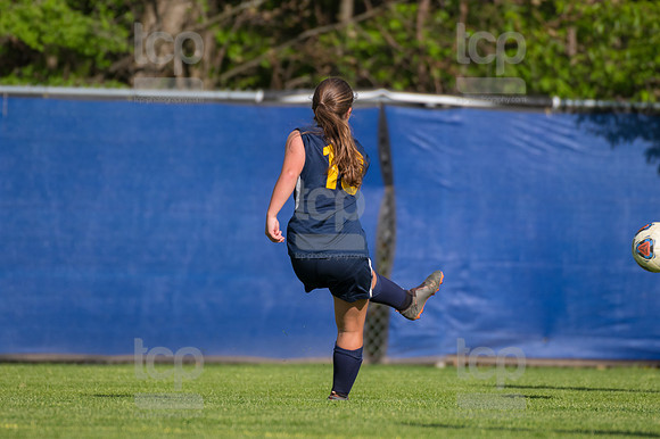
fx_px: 12642
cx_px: 330
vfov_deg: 2.0
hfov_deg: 3.0
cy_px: 220
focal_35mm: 690
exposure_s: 1/2000
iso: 400
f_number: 5.6
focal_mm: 460
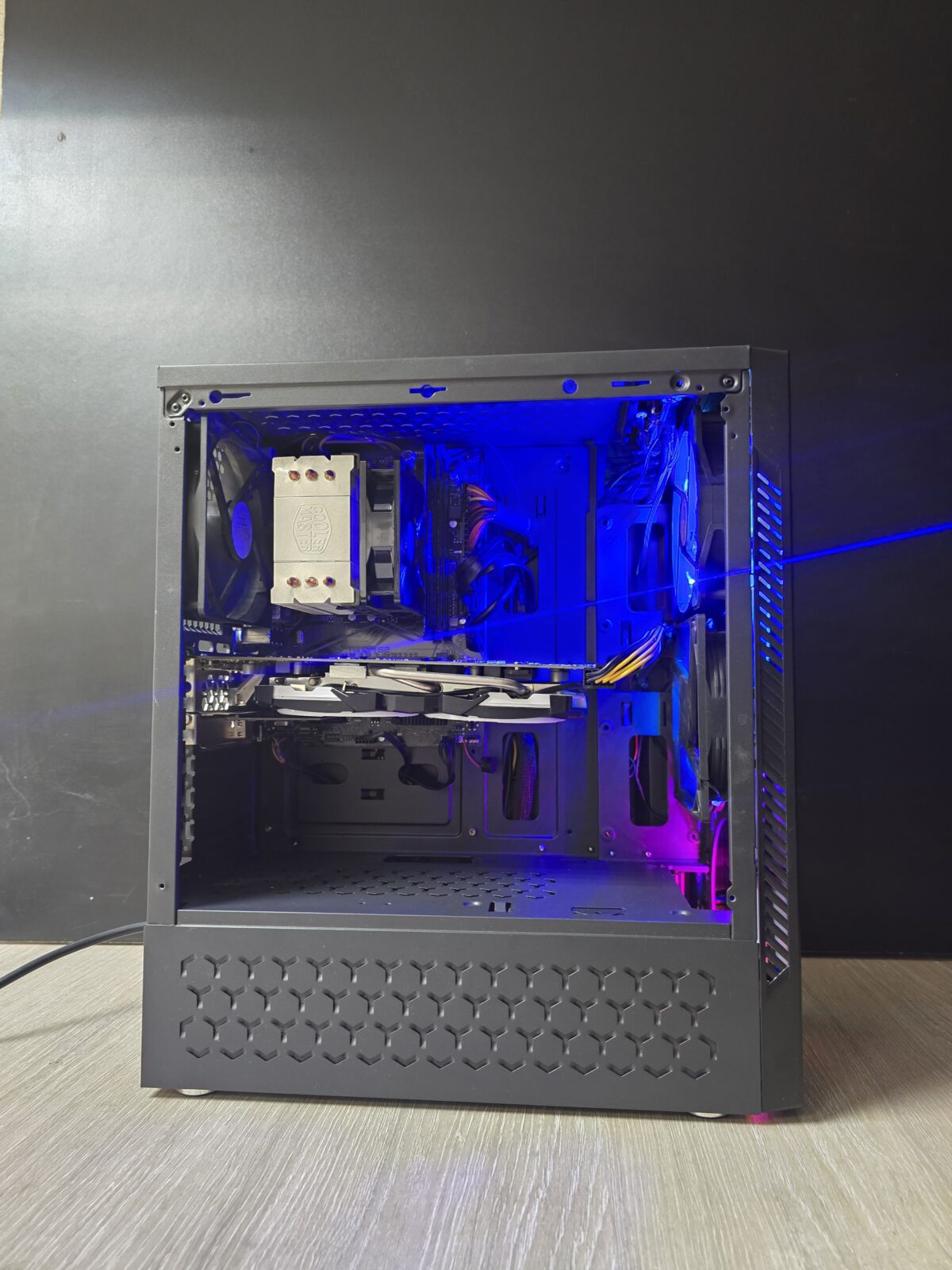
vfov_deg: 73.9
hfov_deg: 58.9
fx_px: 843
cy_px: 635
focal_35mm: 23
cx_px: 476
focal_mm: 6.3
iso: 500
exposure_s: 1/32.9
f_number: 1.7
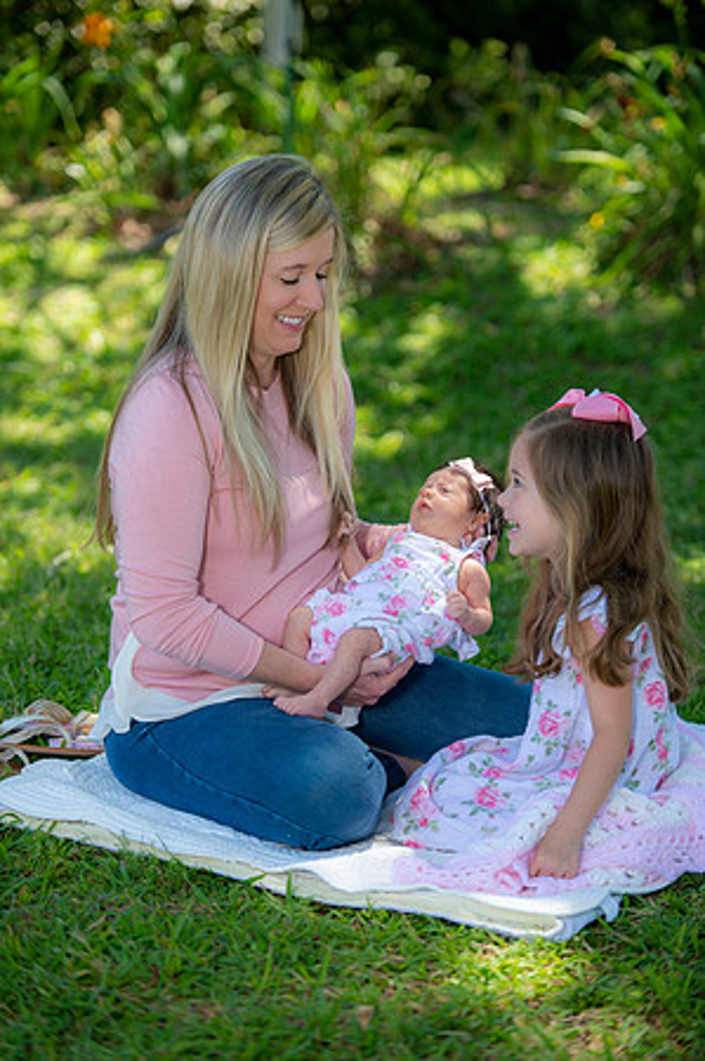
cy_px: 530
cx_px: 352
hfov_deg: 11.8
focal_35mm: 116
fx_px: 3415
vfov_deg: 17.7
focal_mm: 116
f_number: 2.8
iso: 100
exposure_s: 1/250
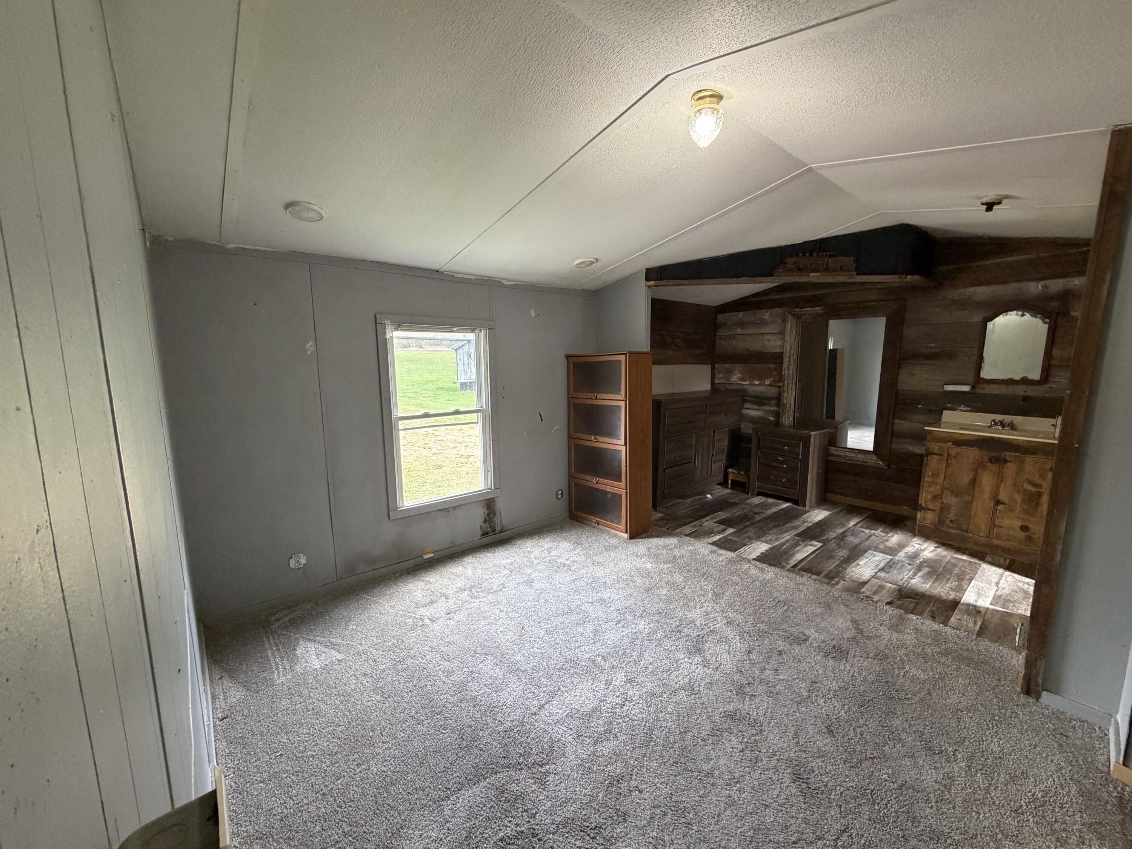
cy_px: 424
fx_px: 458
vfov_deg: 85.7
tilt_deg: -8.9
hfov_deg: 102.1
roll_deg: +1.0
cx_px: 566
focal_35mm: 14
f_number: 2.2
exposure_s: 1/65
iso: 320
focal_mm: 2.22
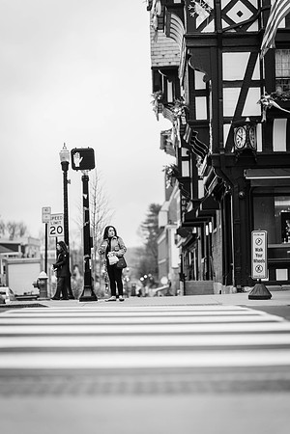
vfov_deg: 23.9
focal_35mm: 85
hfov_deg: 16.1
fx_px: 1027
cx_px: 145
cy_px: 217
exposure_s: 1/1000
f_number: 1.4
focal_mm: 85
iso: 100
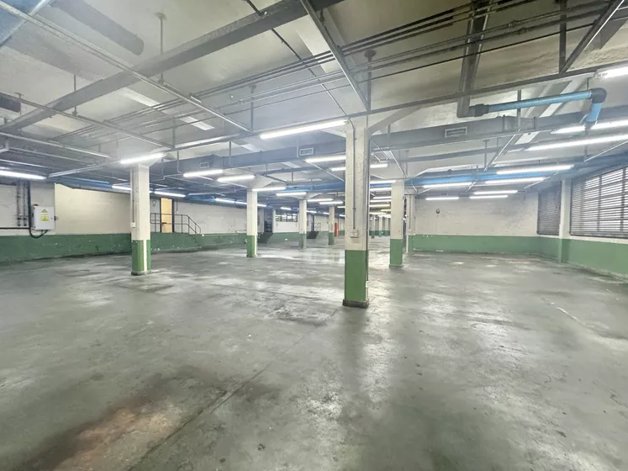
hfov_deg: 98.1
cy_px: 239
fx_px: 272
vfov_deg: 81.7
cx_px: 303
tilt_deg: -3.9
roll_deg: +0.1
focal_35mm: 15
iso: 320
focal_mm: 2.22
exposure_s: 1/100
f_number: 2.2
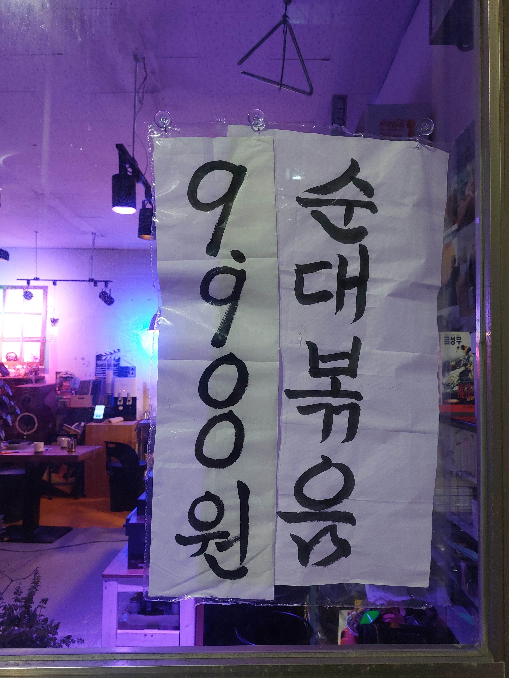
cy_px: 339
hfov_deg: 54.9
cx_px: 254
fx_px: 490
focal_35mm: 25
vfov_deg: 69.4
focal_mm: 5.23
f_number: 1.8
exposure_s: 1/60
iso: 400
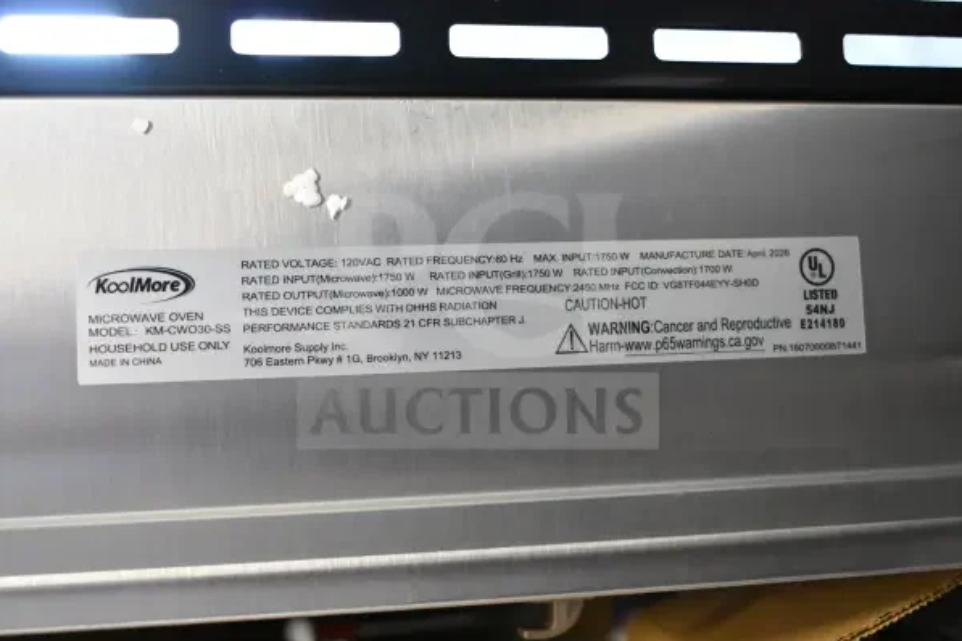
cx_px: 477
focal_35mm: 46
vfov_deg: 29.2
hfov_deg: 42.7
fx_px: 1229
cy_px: 321
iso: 6400
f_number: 4.5
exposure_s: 1/80
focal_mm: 30
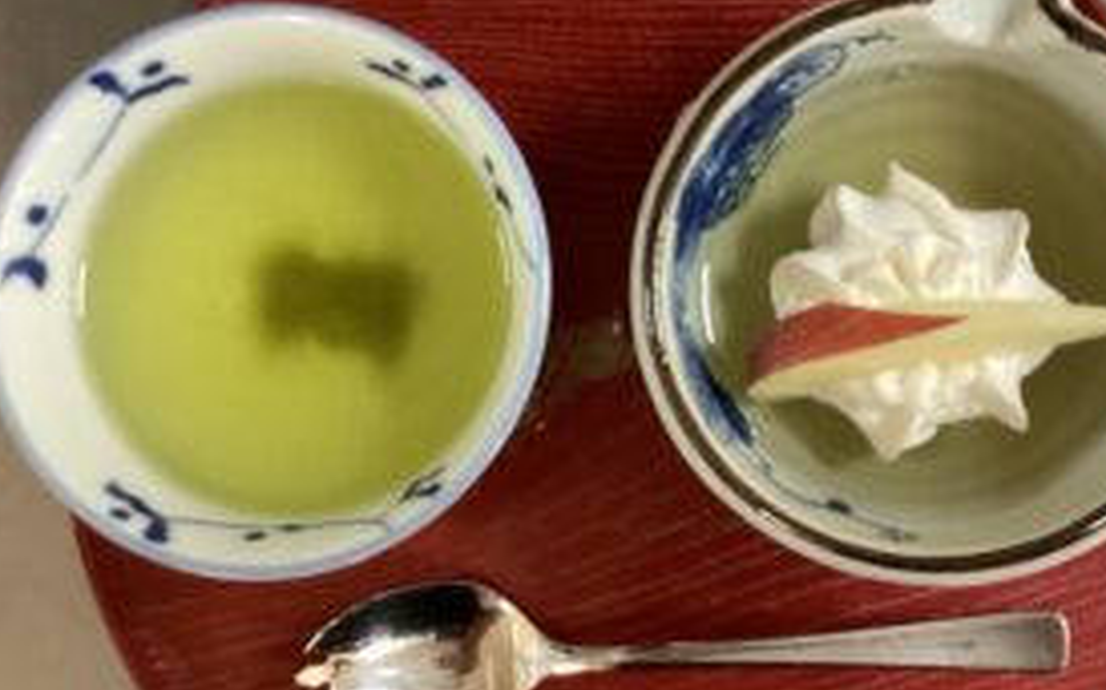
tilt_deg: -84.9
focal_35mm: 45
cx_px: 692
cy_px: 297
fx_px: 1356
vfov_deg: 28.5
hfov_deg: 44.0
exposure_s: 1/40
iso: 320
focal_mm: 3.3
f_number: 2.4
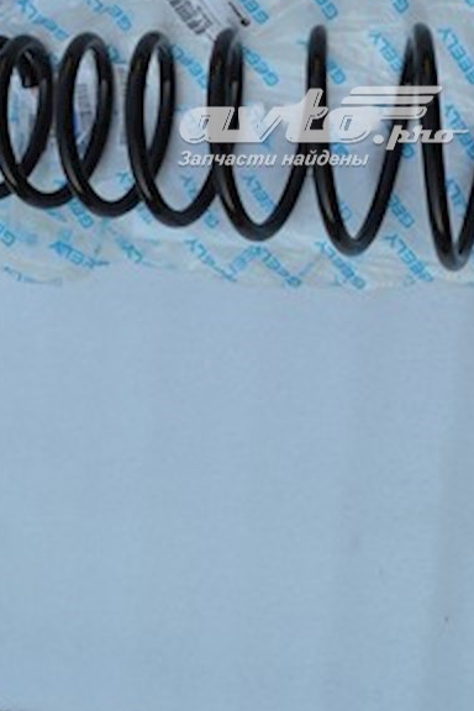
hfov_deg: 29.6
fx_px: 889
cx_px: 320
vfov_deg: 41.4
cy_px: 123
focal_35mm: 45
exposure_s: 1/160
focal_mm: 18
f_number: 6.3
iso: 100
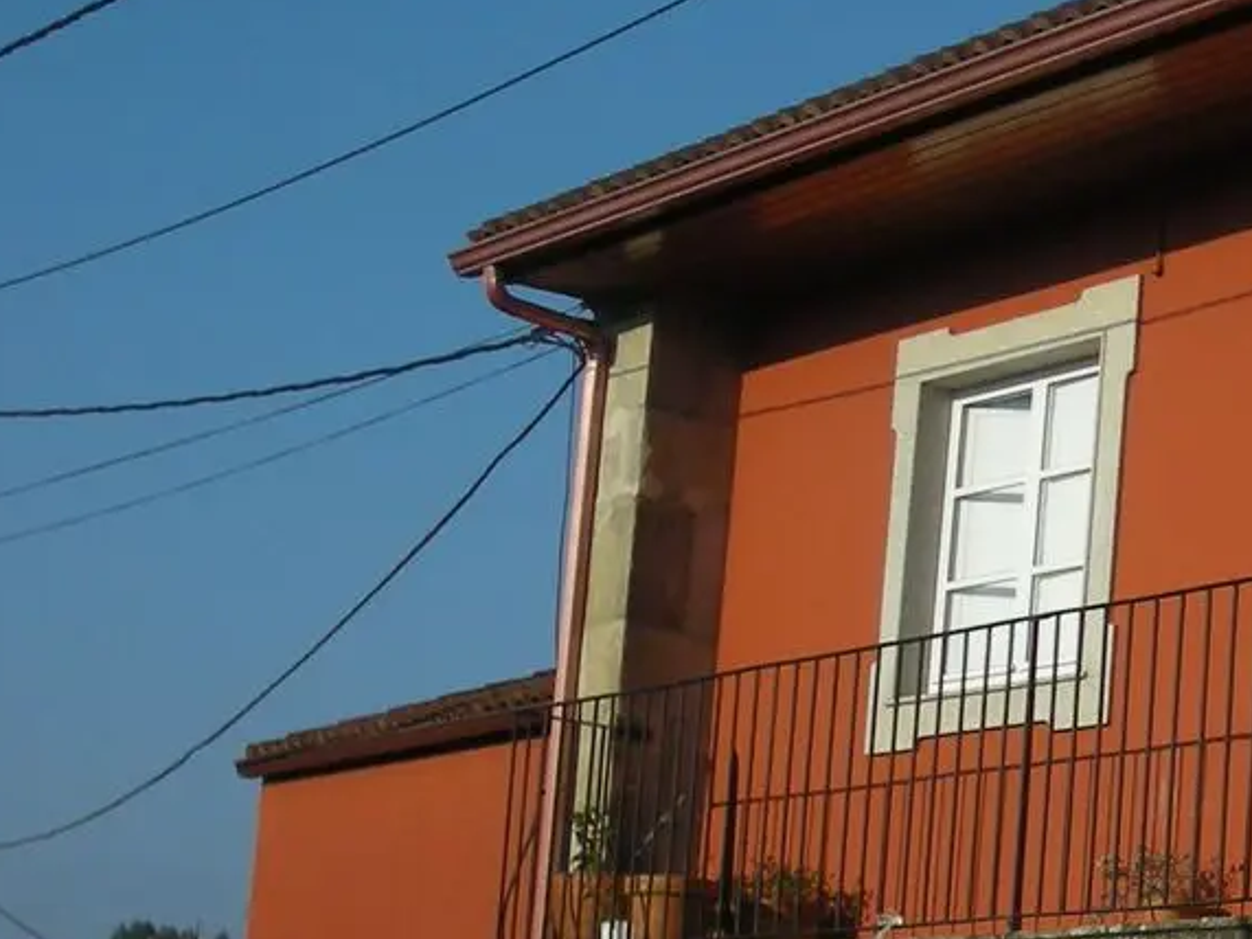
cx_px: 1530
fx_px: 3725
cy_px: 849
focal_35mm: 103
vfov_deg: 14.2
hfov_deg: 18.1
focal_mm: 5.7
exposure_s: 1/339
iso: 50
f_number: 5.7
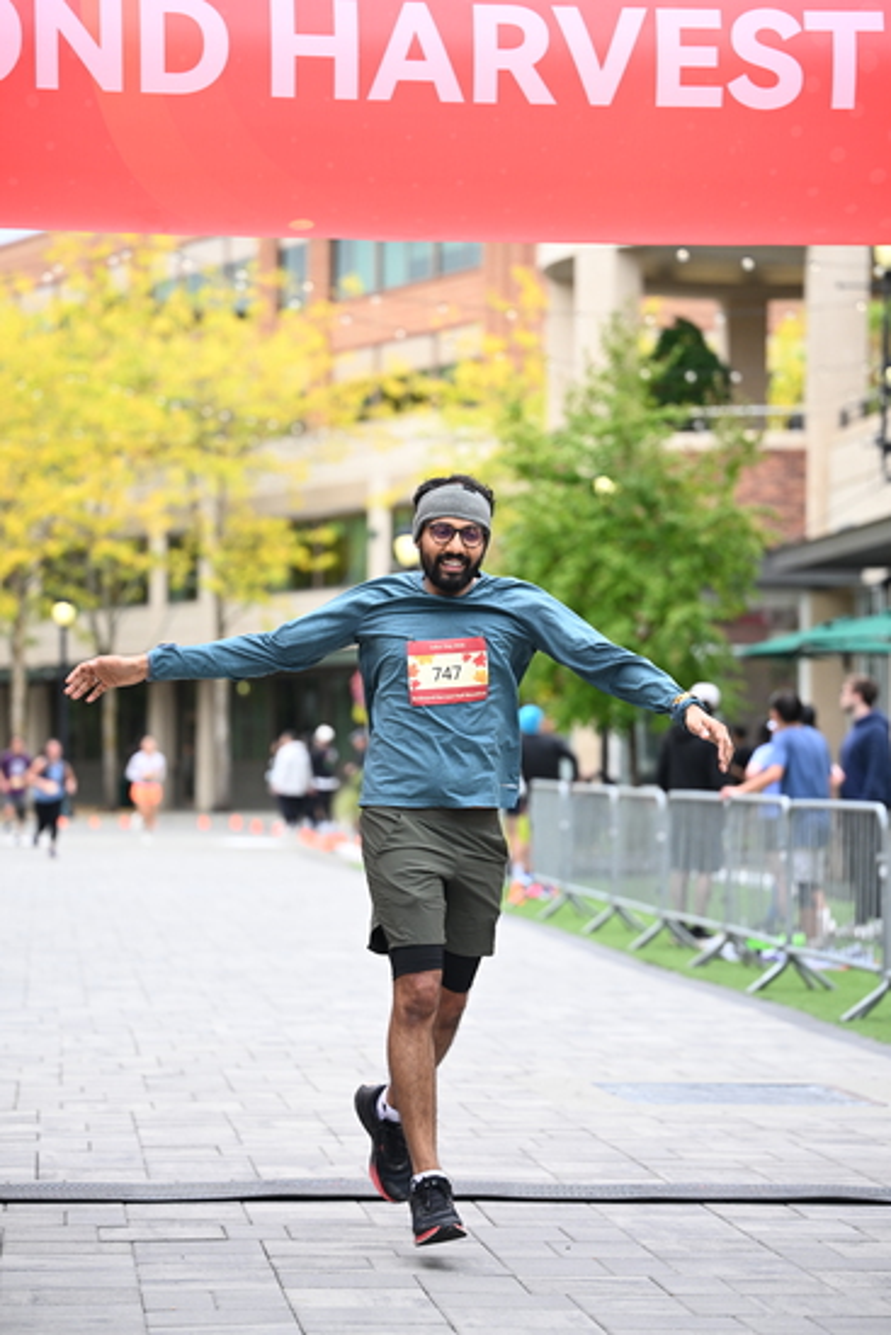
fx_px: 3599
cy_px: 668
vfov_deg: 21.0
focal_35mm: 97
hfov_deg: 14.1
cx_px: 446
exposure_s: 1/1600
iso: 640
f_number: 2.8
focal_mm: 97
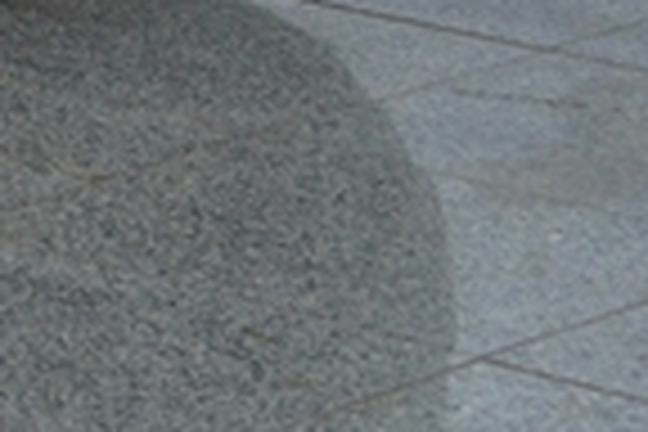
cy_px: -934
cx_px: -1526
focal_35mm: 362
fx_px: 6515
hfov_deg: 5.3
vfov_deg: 3.7
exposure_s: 1/100
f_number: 3.5
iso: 200
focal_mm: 34
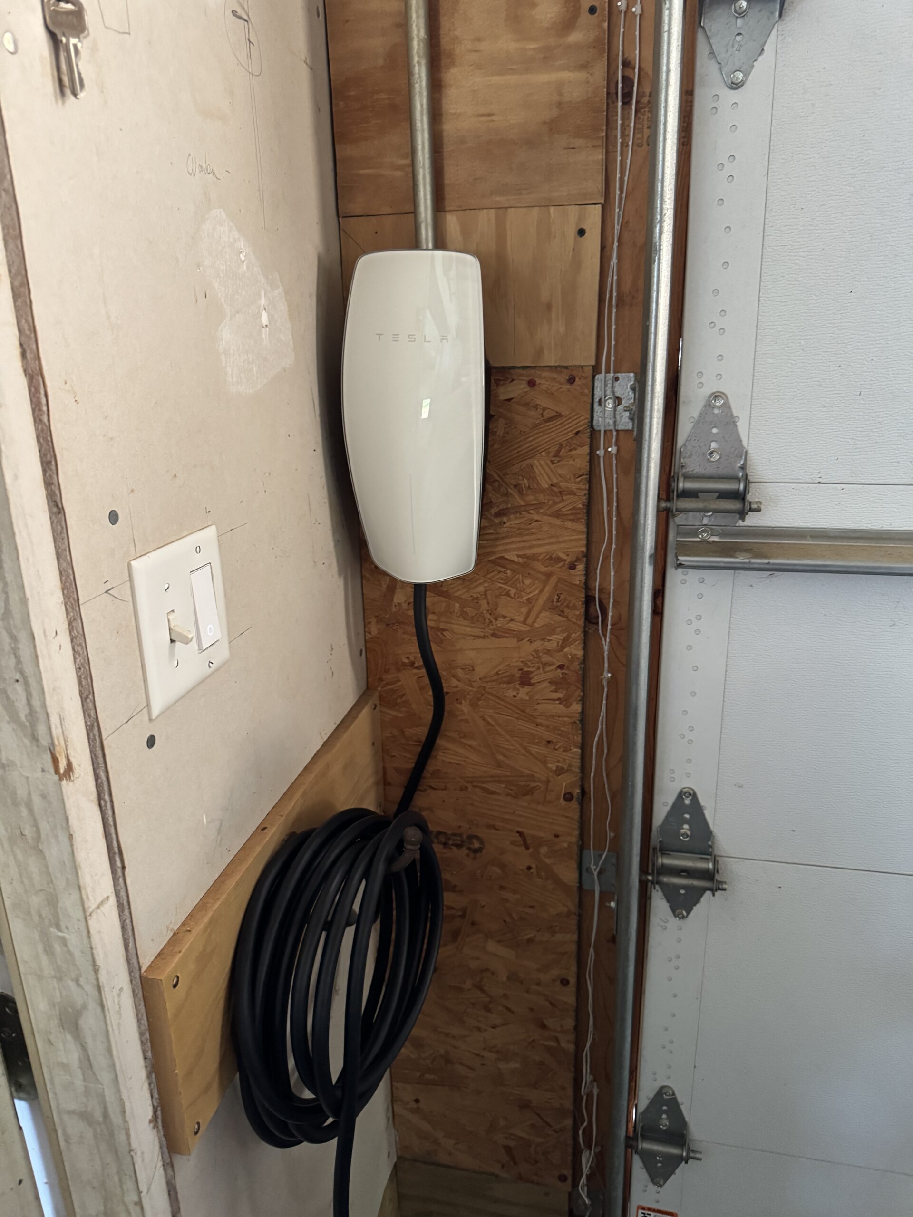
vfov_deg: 71.6
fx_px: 844
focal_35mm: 24
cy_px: 608
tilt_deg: -20.5
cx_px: 456
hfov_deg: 56.8
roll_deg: +1.1
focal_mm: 6.76
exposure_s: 1/49
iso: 800
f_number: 1.78
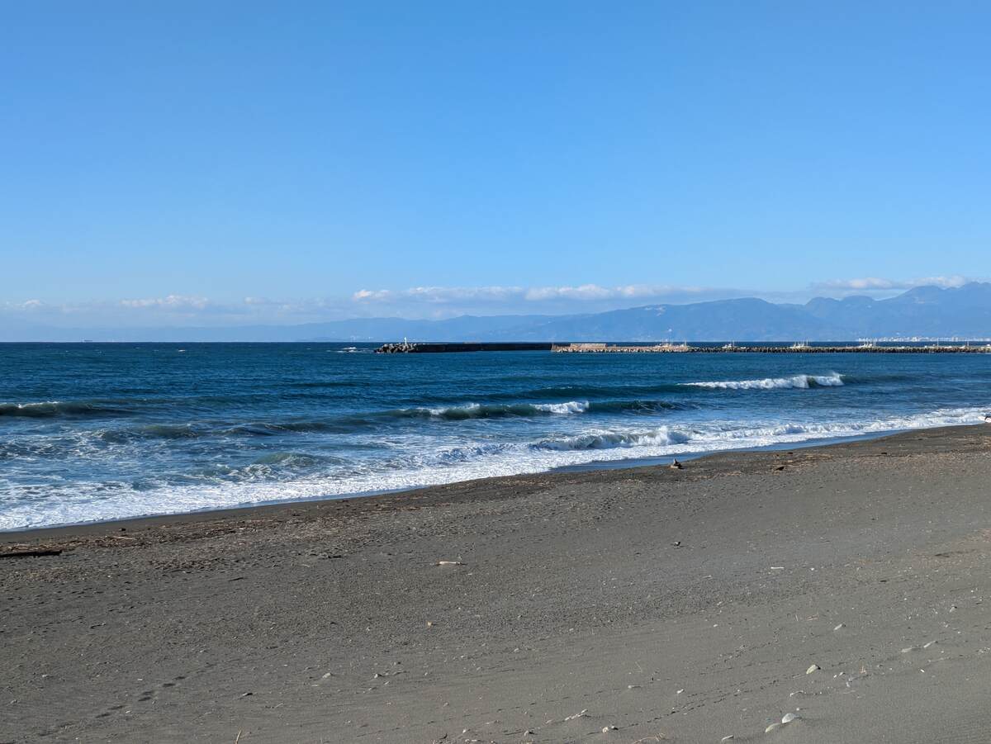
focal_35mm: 51
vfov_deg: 28.6
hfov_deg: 37.5
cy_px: 372
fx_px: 1461
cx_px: 496
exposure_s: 1/1845
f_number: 1.89
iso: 43
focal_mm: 5.43
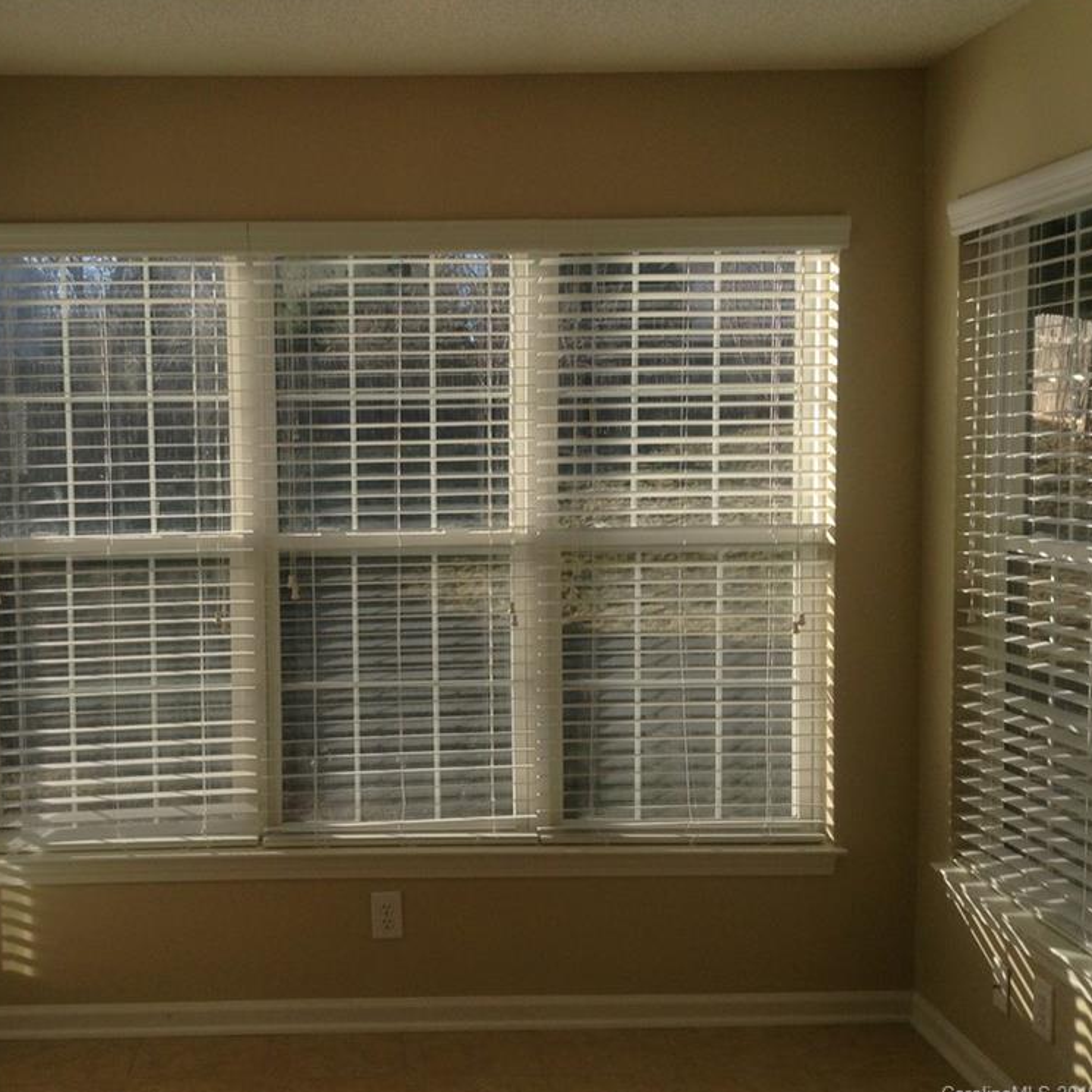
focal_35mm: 40
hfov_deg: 41.3
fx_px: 1428
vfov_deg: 41.9
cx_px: 359
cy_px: 548
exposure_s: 1/536
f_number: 2.4
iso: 25
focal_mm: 3.3
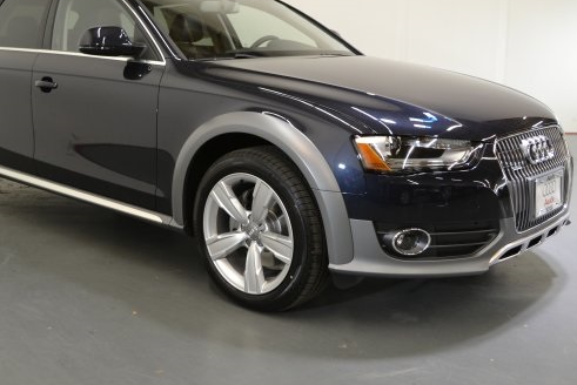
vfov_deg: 31.2
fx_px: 690
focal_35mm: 43
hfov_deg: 45.4
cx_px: 263
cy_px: 158
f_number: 3.8
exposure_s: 1/15
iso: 450
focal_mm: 22
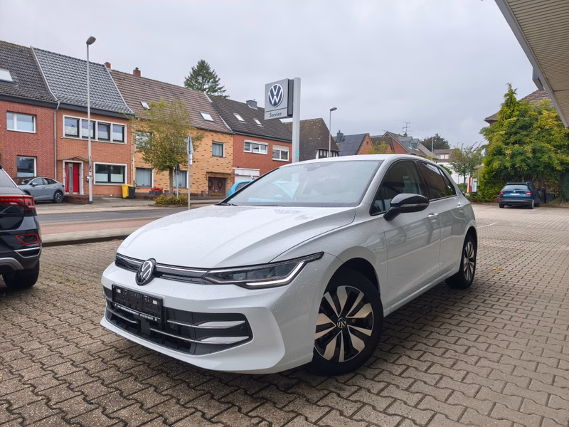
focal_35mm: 23
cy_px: 214
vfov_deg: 58.9
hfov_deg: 73.9
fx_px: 378
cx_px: 284
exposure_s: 1/106
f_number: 1.6
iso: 50
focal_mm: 6.57
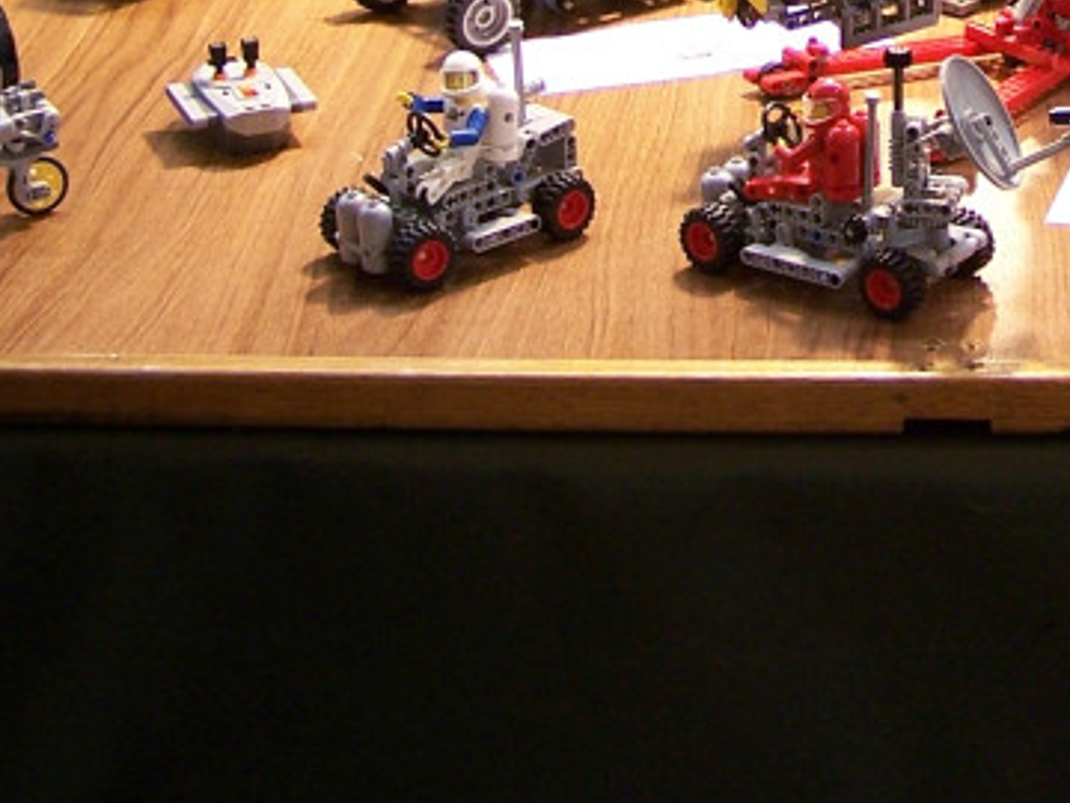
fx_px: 3338
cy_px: -280
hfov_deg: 17.9
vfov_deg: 13.2
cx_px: 1016
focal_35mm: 108
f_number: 2.8
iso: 80
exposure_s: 1/6
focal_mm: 6.3
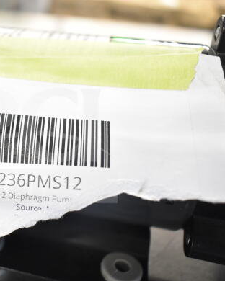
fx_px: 366
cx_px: 36
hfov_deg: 32.9
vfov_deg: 42.0
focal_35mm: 44
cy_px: 146
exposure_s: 1/40
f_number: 3.5
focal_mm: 20
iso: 1600
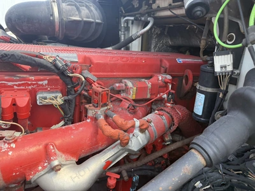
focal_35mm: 24
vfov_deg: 56.8
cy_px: 96
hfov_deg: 71.6
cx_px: 128
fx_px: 177
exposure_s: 1/253
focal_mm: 6.76
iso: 80
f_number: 1.78
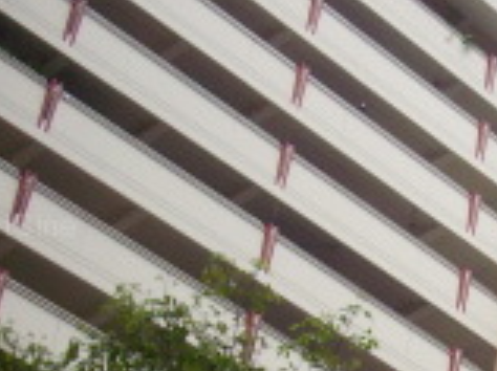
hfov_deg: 14.3
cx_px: 758
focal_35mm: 129
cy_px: 544
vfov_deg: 11.1
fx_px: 1849
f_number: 5.6
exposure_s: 1/250
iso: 80
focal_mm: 6.2
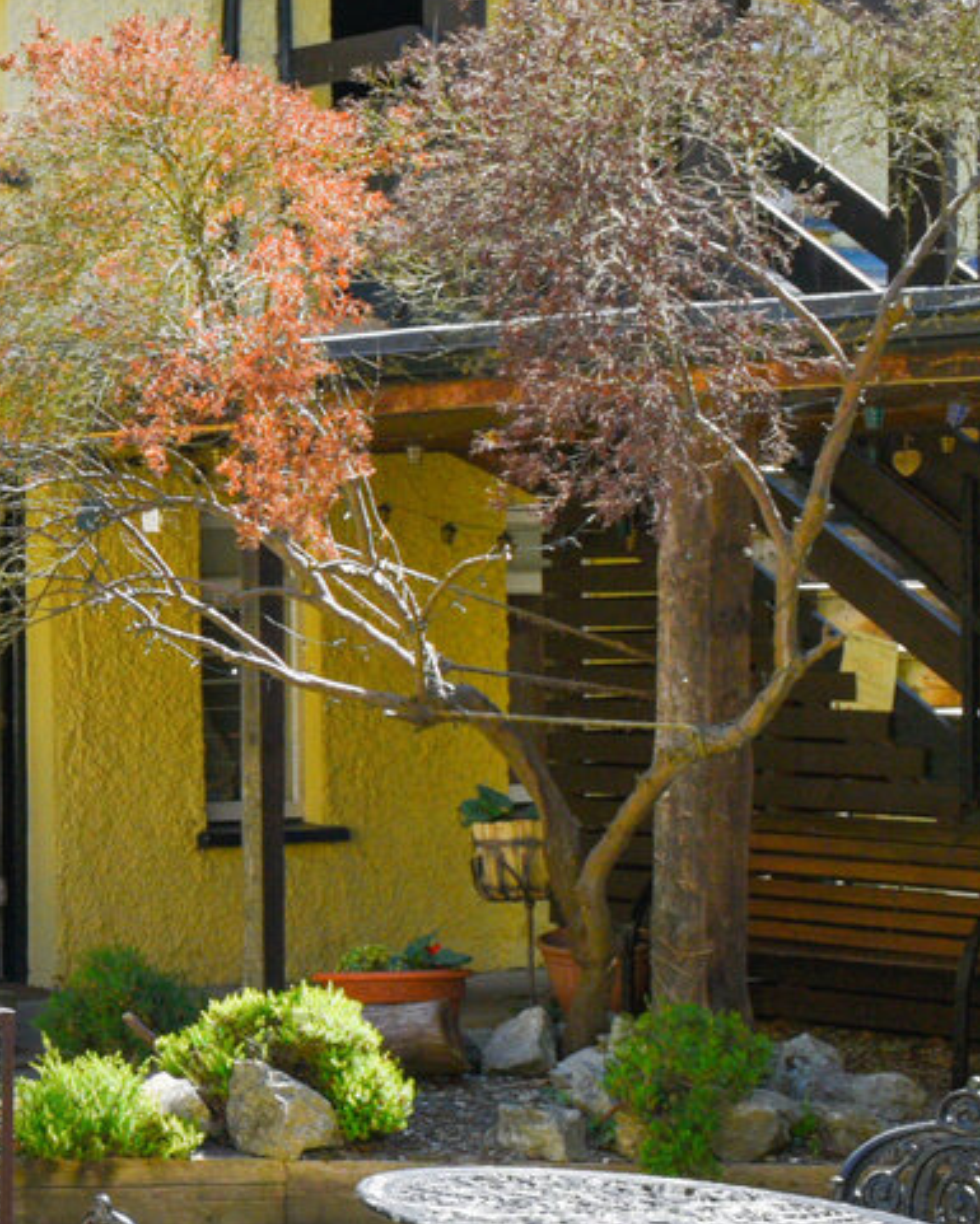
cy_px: 569
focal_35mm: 96
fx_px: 3479
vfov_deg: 20.0
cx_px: -998
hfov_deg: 13.6
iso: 200
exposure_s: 1/400
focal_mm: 24
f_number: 8
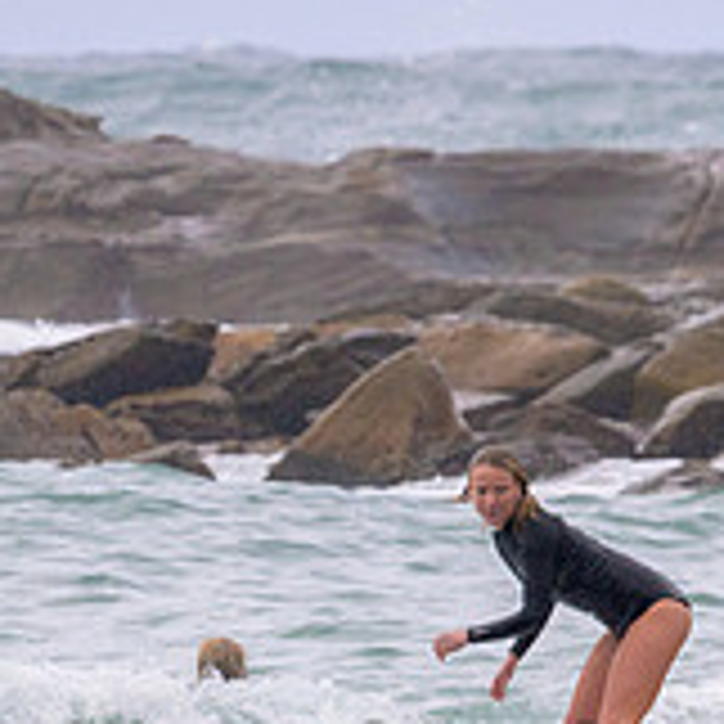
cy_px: 753
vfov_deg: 1.3
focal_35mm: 1338
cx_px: 535
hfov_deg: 1.3
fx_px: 31661
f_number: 11
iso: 1000
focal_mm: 430
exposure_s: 1/1250
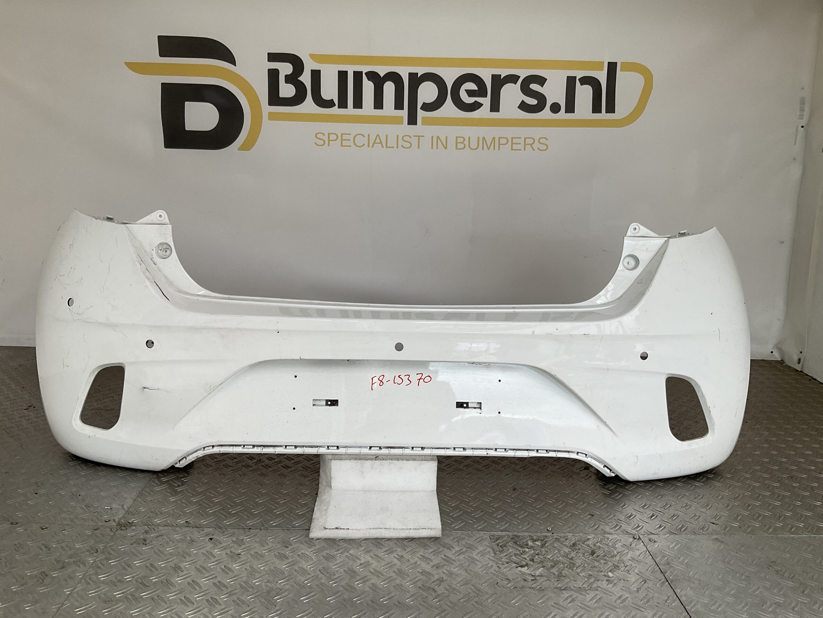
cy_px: 309
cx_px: 412
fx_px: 689
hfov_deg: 61.7
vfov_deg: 48.2
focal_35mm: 29
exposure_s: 1/100
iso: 32
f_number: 1.8
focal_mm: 3
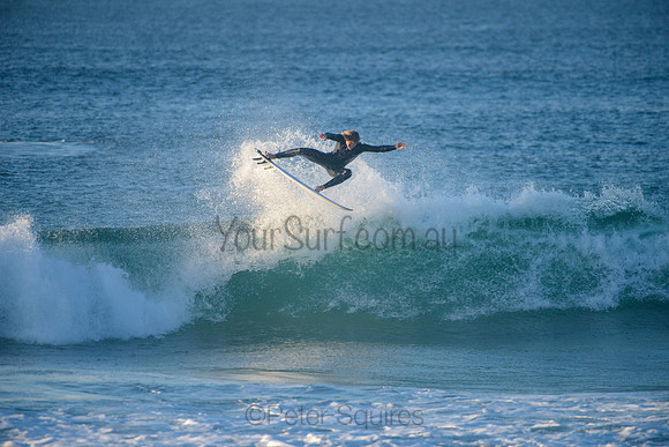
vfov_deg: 2.8
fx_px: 9293
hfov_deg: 4.1
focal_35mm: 500
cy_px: 224
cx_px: 334
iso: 900
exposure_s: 1/2000
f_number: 5.6
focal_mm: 500
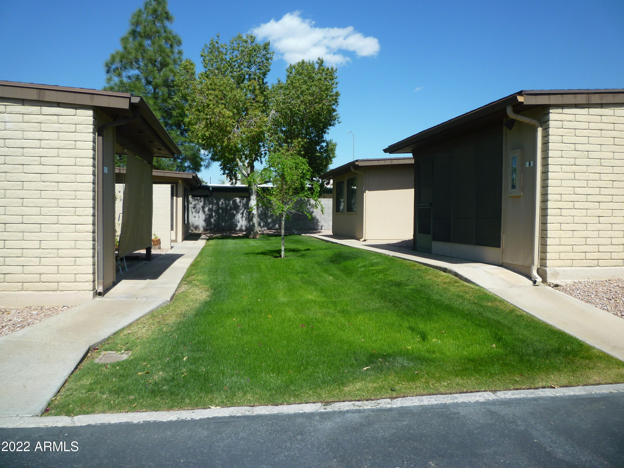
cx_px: 312
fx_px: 523
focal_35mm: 29
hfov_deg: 61.7
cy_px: 234
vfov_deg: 48.2
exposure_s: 1/640
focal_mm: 5.2
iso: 80
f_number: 4
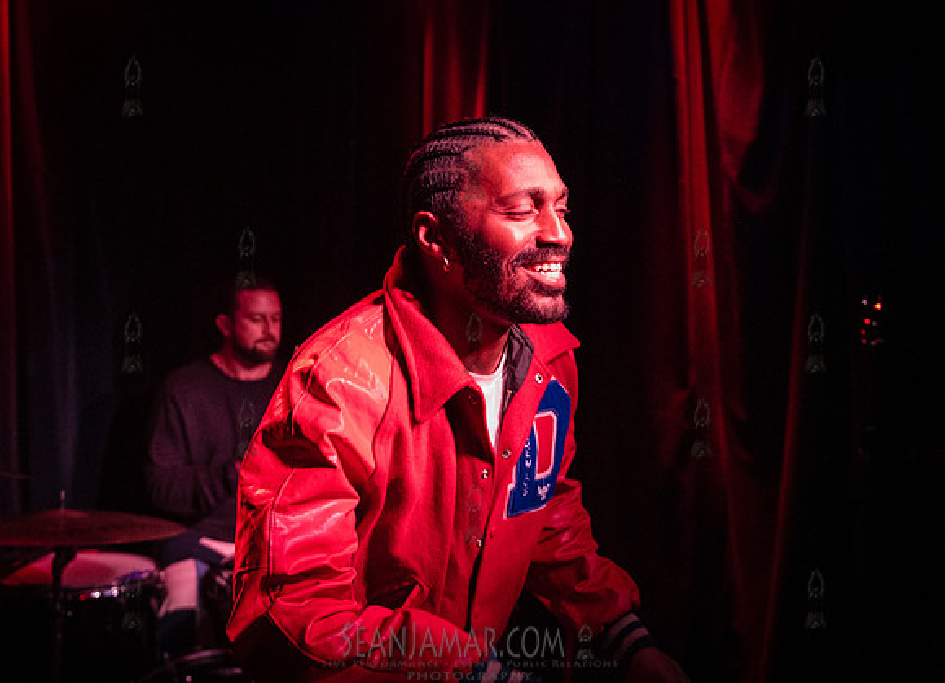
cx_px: 364
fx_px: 1032
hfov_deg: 48.8
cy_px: 296
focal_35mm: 38
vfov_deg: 36.5
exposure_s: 1/320
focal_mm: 32
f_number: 3.5
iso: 12800
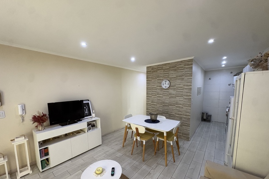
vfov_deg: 76.9
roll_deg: +1.0
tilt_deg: -6.7
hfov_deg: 100.4
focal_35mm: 15
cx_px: 132
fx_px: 112
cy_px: 101
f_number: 2.2
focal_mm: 2.22
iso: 320
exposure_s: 1/50
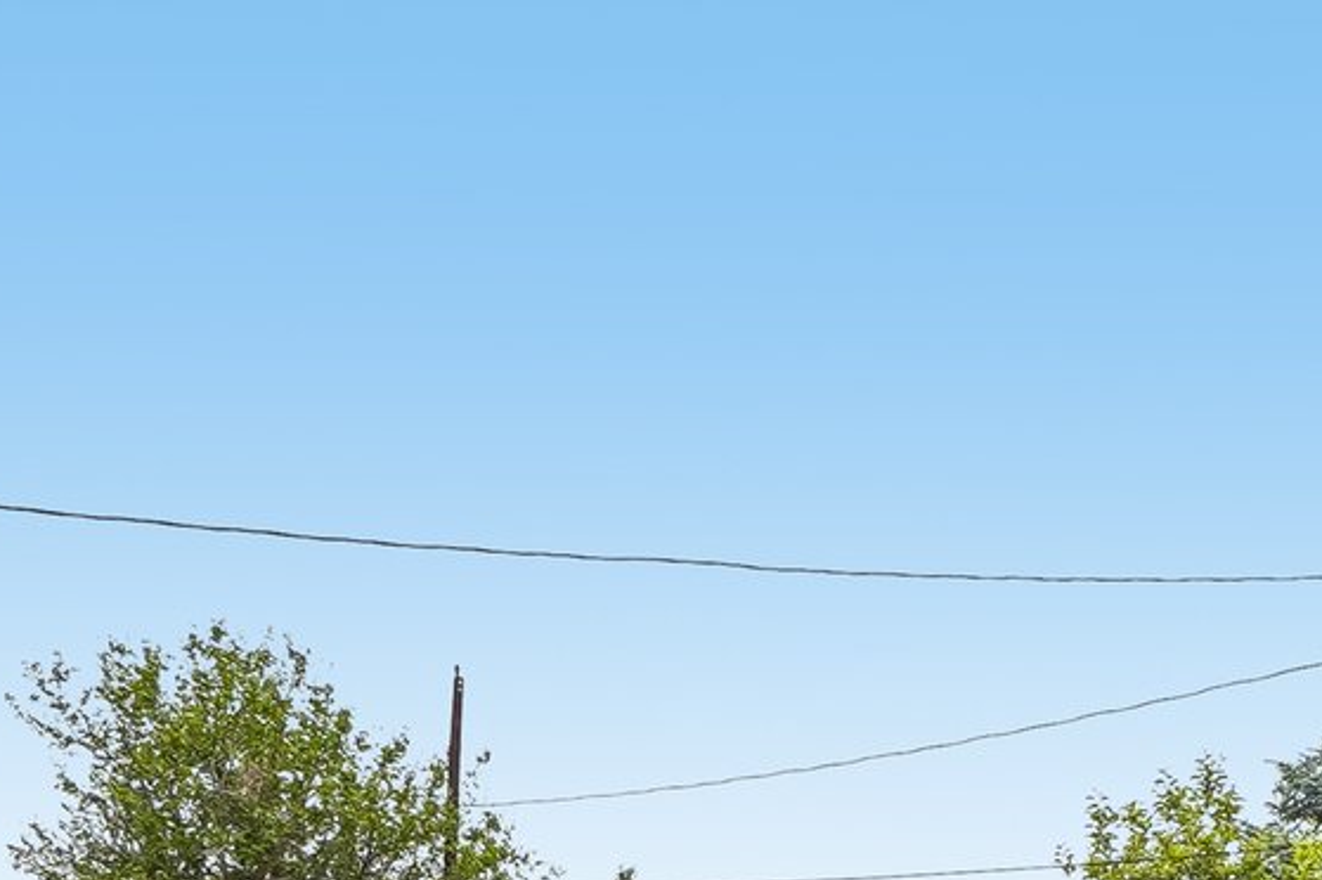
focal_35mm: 55
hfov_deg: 33.8
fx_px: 2018
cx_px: 1251
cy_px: 1179
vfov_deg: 21.9
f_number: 8
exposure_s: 1/250
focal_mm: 10
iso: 100
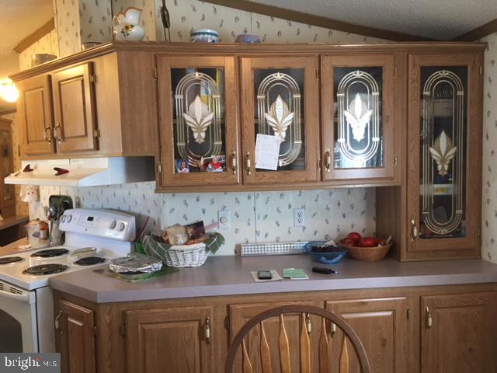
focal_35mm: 29
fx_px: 416
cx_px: 248
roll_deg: +1.5
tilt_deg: -4.1
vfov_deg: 48.2
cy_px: 186
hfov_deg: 61.7
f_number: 2.2
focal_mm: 4.15
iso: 125
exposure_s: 1/30
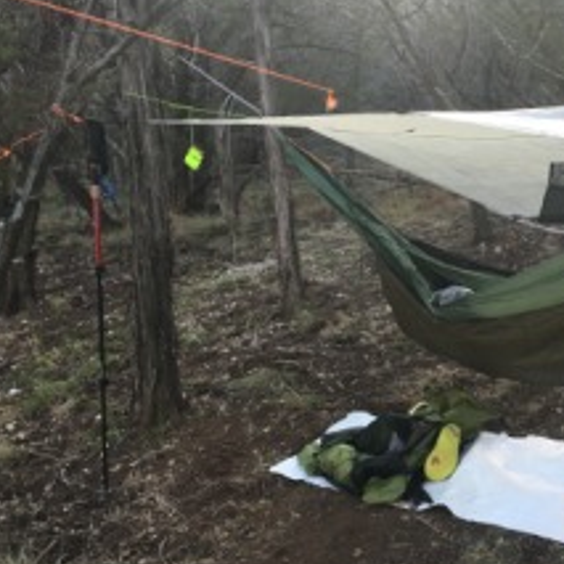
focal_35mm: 44
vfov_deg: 38.3
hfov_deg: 37.0
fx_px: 811
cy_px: 326
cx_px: 453
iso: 32
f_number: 2.2
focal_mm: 4.15
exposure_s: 1/30
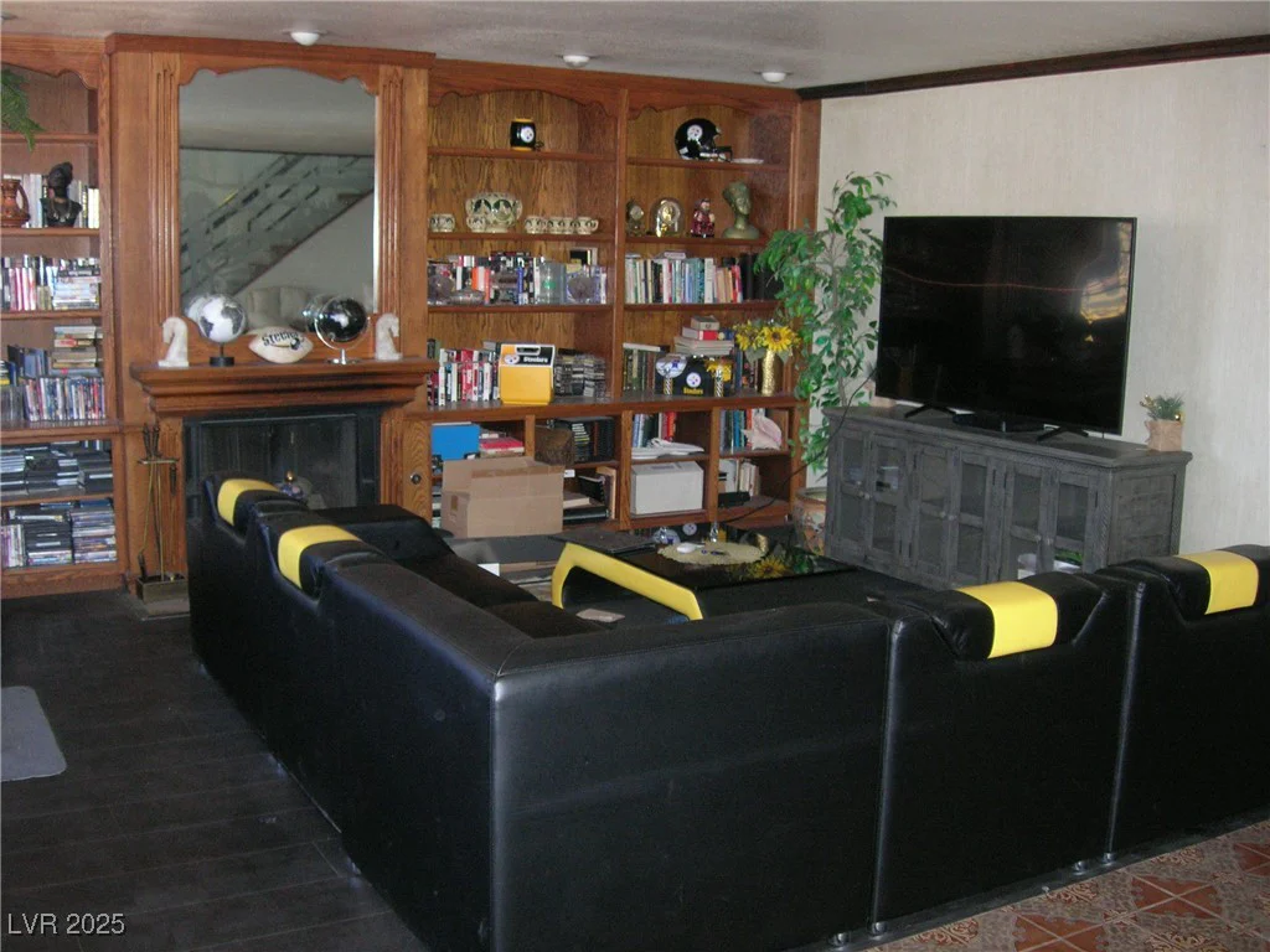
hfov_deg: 49.0
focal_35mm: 38
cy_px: 476
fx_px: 1394
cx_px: 635
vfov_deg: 37.7
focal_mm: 7.8
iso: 200
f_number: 2.8
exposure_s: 1/60.1
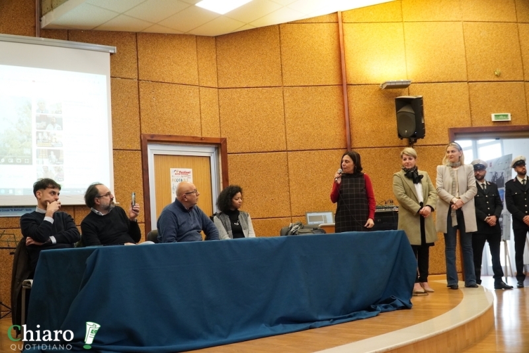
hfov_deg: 49.5
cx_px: 264
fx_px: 573
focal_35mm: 39
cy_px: 176
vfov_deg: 34.2
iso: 2000
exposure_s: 1/125
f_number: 4
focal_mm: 26
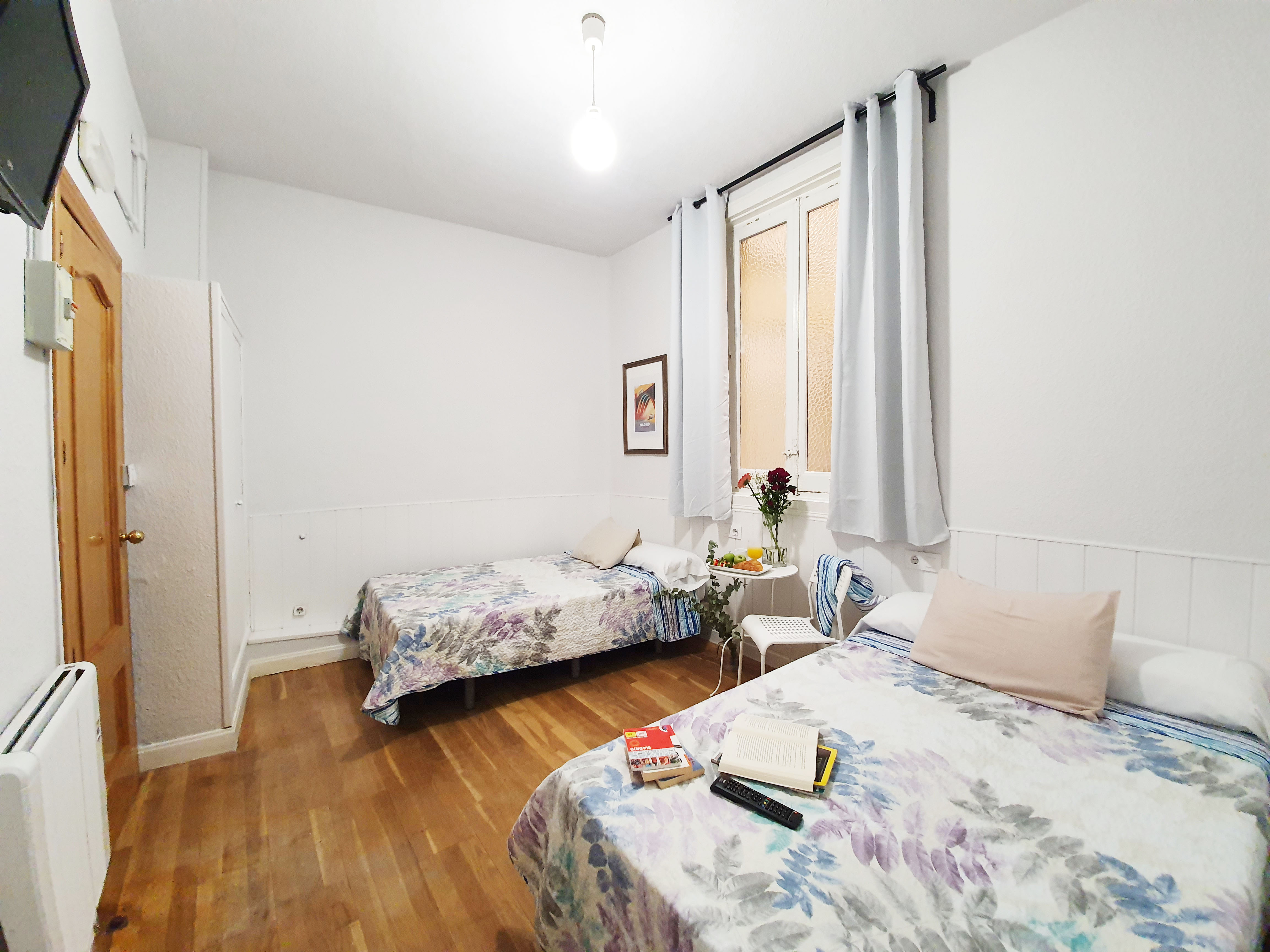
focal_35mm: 13
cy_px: 476
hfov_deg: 106.2
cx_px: 635
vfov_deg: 89.9
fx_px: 477
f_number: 2.2
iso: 320
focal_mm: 1.8
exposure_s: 1/50
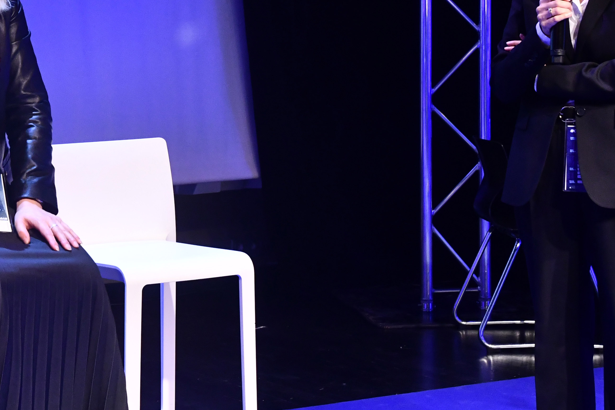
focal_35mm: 110
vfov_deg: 12.4
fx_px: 1879
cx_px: 25
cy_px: 118
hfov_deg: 18.2
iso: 2000
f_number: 5.6
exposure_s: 1/80
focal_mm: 34
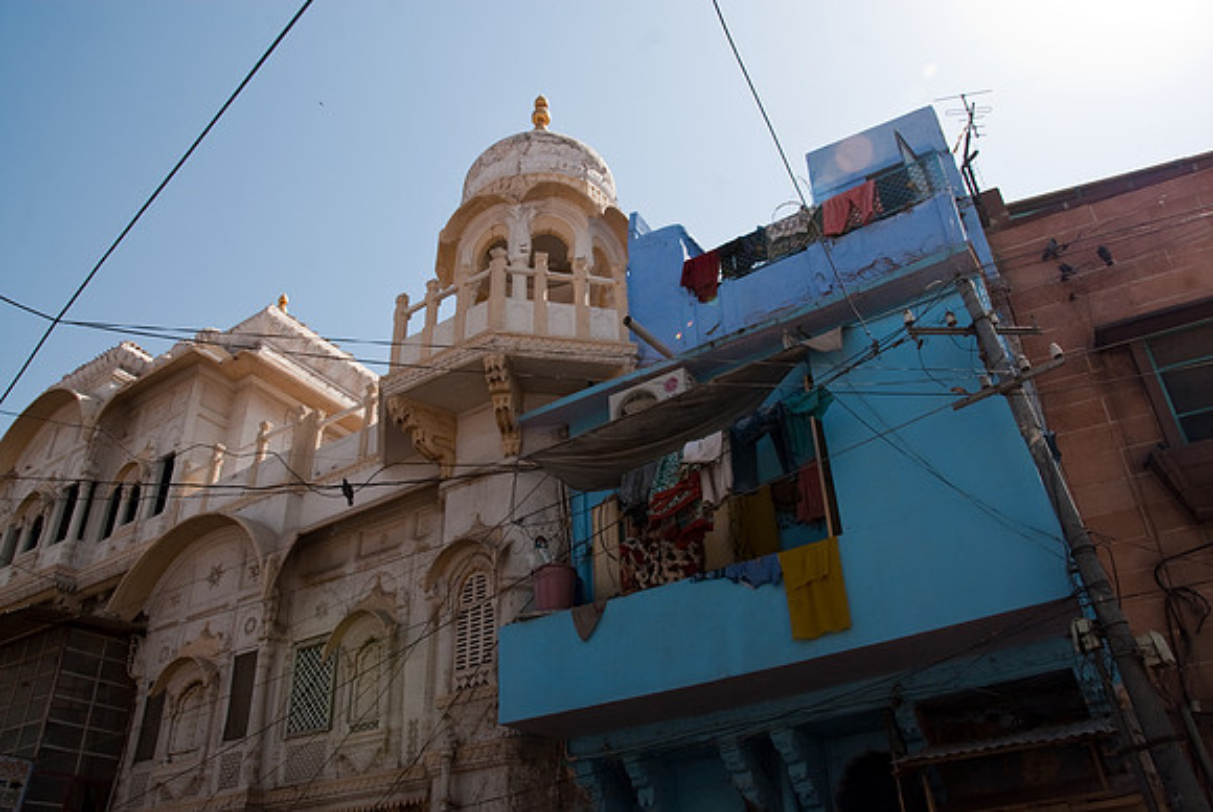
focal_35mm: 27
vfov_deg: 48.0
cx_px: 606
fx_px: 911
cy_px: 406
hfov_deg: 67.3
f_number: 8
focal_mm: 18
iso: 100
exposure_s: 1/250
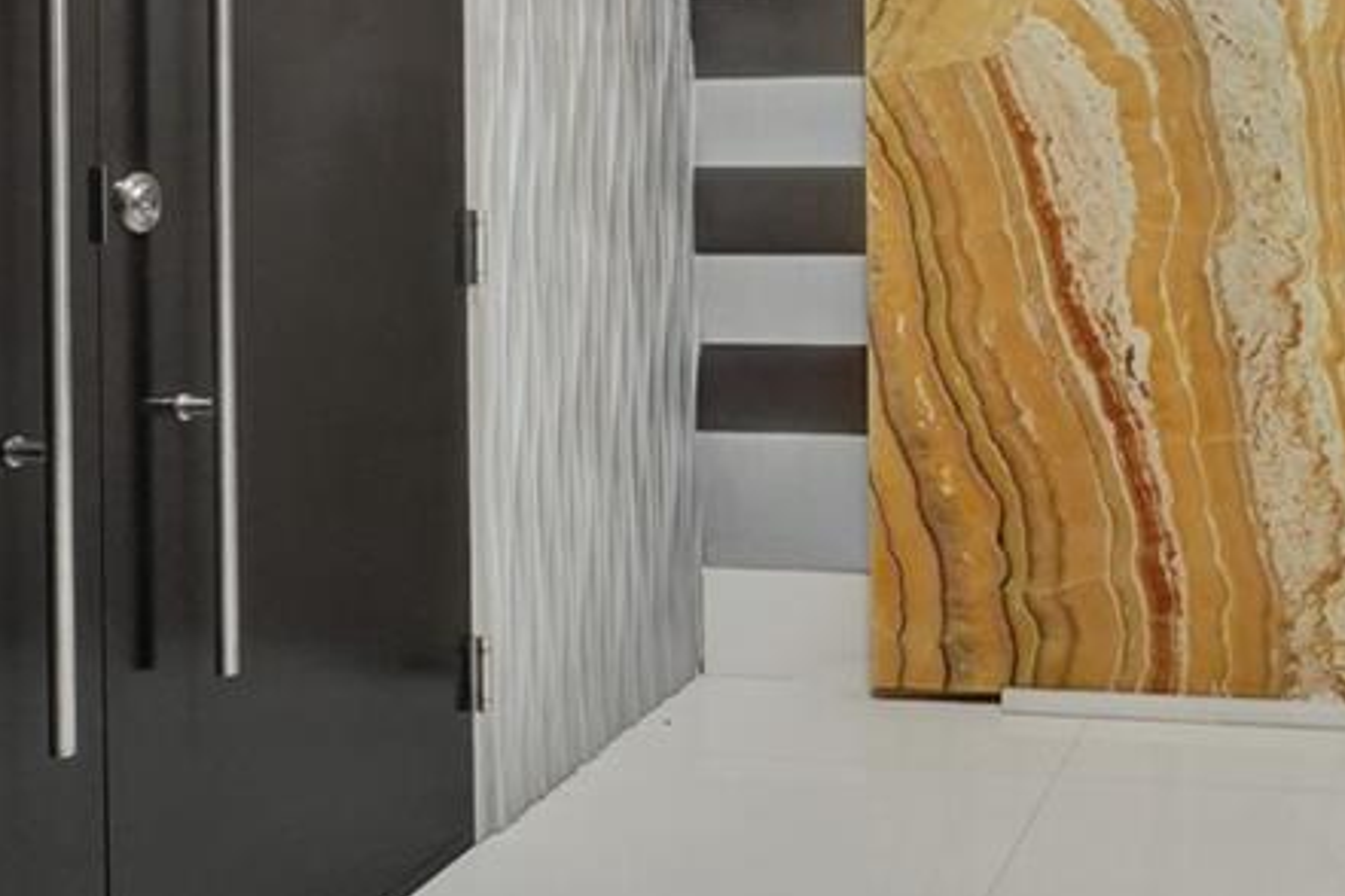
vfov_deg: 22.7
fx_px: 2167
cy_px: 55
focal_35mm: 58
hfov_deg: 34.1
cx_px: 915
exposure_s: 1/100
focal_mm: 16
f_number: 5
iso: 1600
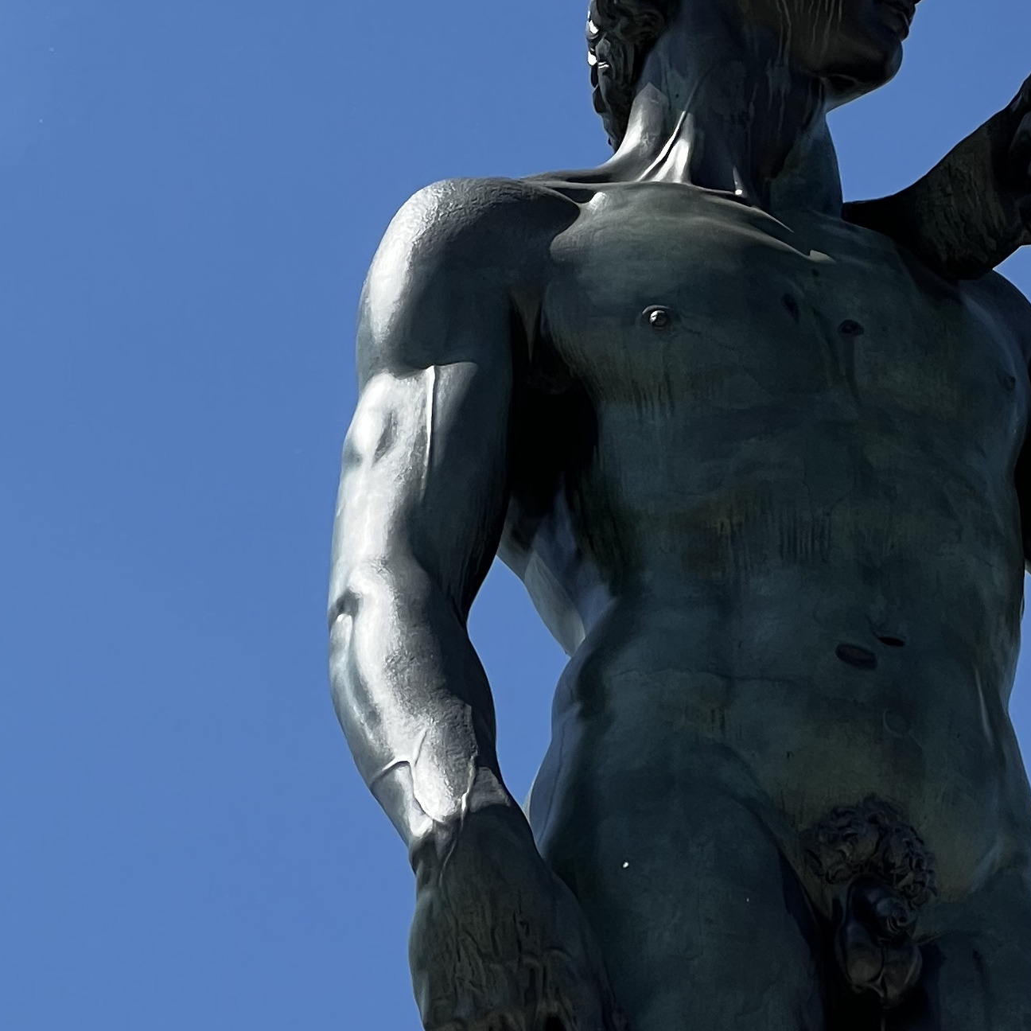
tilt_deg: +32.7
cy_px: 1216
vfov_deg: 8.3
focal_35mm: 210
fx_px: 7076
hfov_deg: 8.3
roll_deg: +0.5
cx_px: 893
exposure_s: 1/633
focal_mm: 9
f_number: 2.8
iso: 32
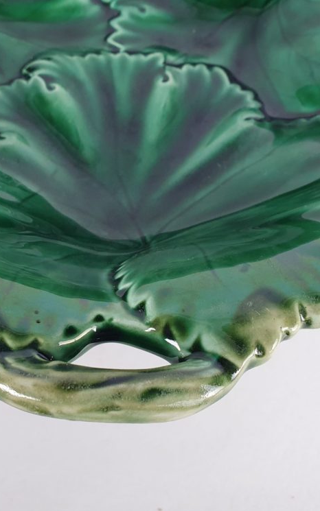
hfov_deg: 34.1
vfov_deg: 52.7
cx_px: 104
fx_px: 516
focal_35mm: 37
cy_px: 256
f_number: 2.4
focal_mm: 4.32
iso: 200
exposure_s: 1/50
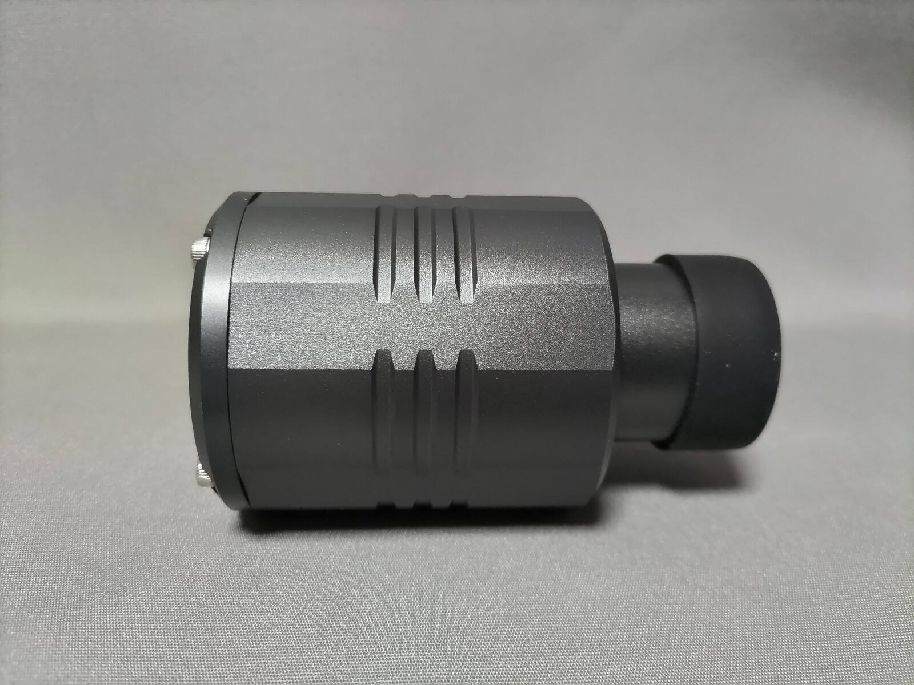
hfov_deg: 67.3
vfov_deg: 53.1
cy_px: 342
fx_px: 687
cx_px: 457
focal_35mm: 26
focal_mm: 4.8
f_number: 1.79
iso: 900
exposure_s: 1/33
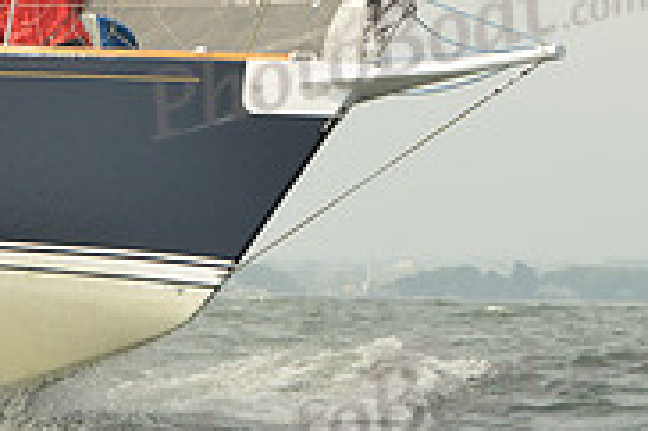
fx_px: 5845
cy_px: -87
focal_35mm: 325
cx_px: -36
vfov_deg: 4.2
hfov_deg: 6.3
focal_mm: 102
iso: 320
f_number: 8
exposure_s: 1/1250
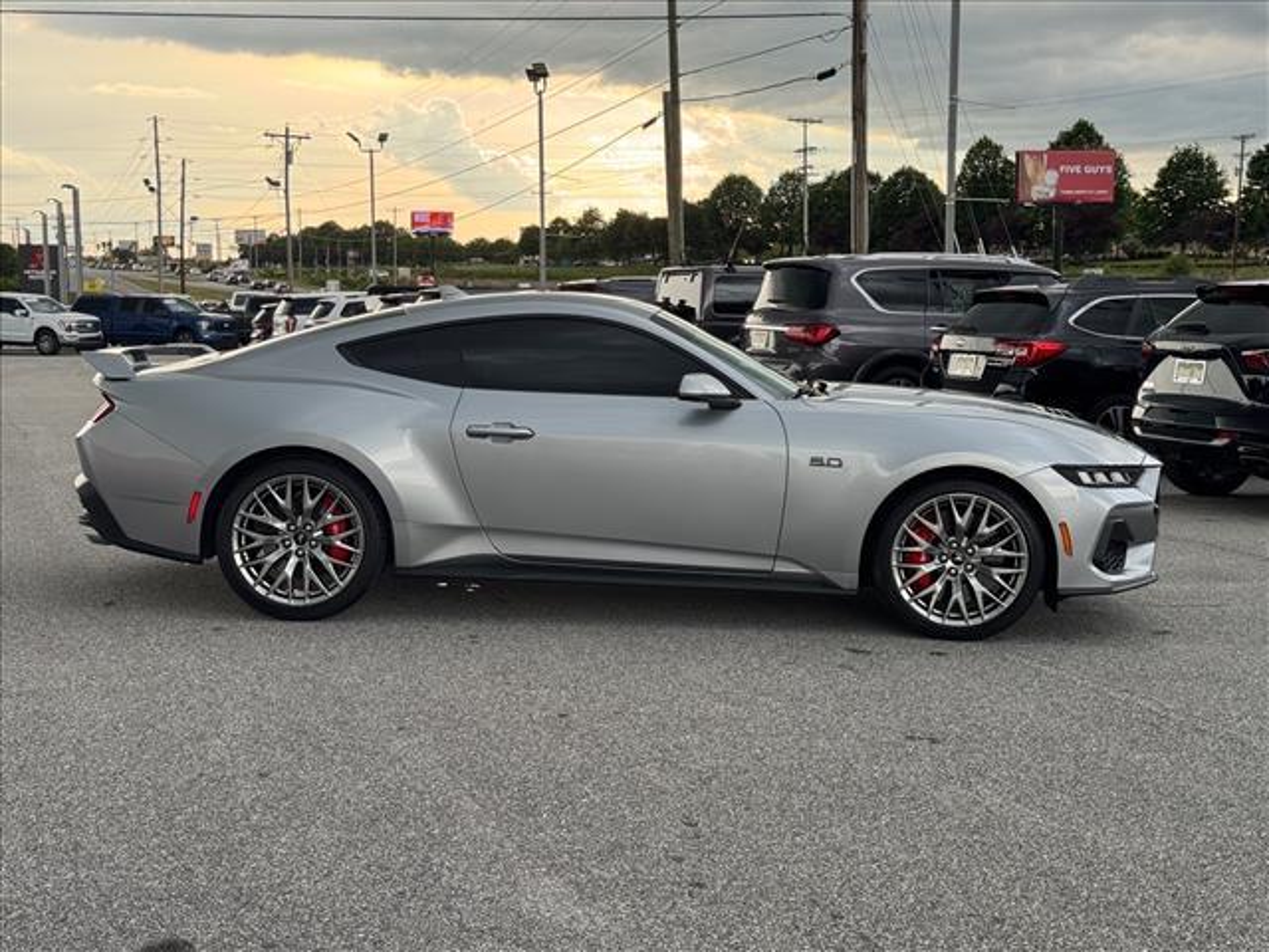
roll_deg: -0.4
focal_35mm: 48
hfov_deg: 39.7
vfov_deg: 30.3
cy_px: 476
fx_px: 1760
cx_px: 634
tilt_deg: -4.2
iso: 64
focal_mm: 6.76
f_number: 1.78
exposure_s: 1/334
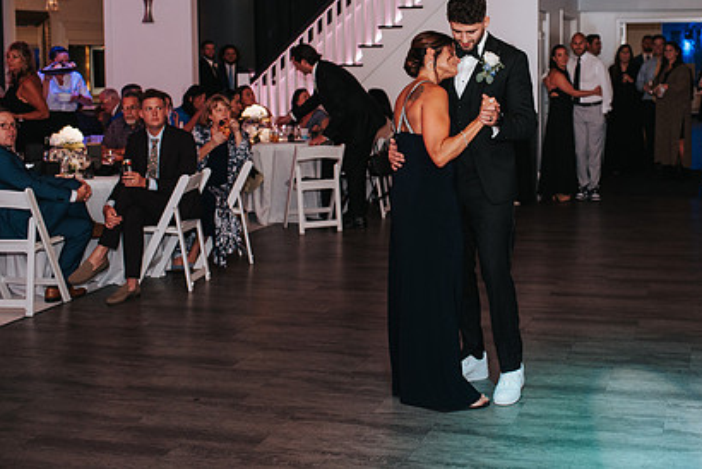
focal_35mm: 52
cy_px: 140
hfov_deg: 37.8
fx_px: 1015
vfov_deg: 25.8
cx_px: 465
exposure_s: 1/200
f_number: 2.8
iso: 1000
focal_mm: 35
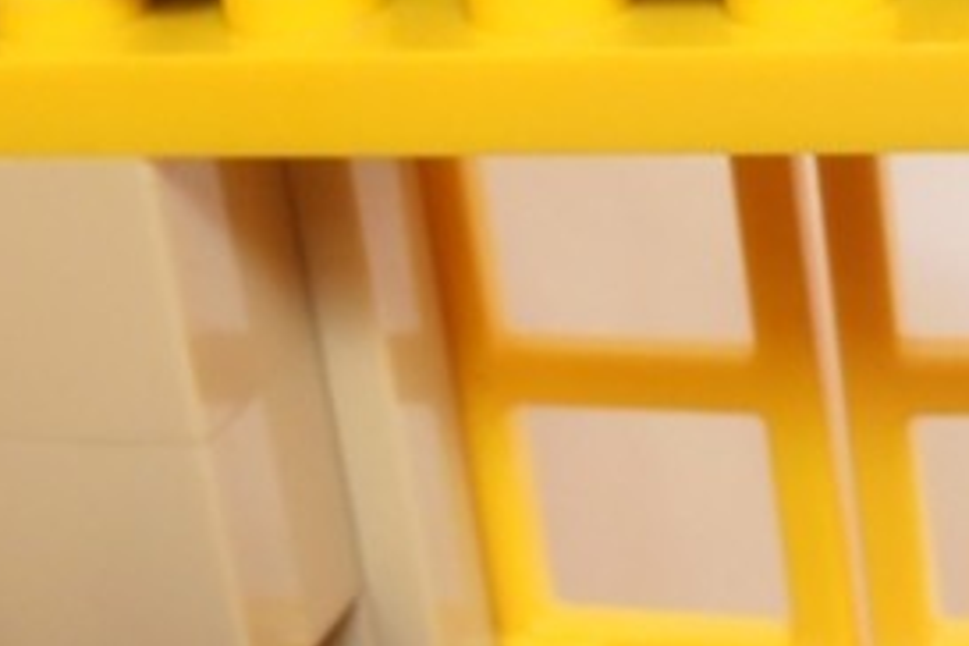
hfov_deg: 15.9
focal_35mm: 127
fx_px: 3418
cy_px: 34
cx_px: 880
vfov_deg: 10.7
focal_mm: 6.61
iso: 125
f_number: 3.9
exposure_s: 1/15
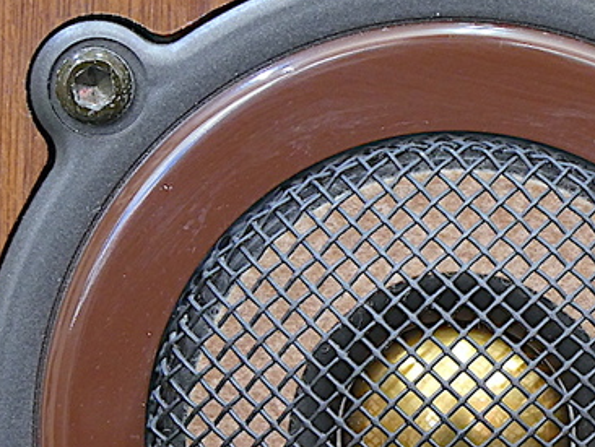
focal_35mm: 354
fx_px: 6089
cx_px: 449
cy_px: 444
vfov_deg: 4.2
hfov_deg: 5.6
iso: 200
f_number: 5.3
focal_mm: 24.2
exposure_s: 1/4
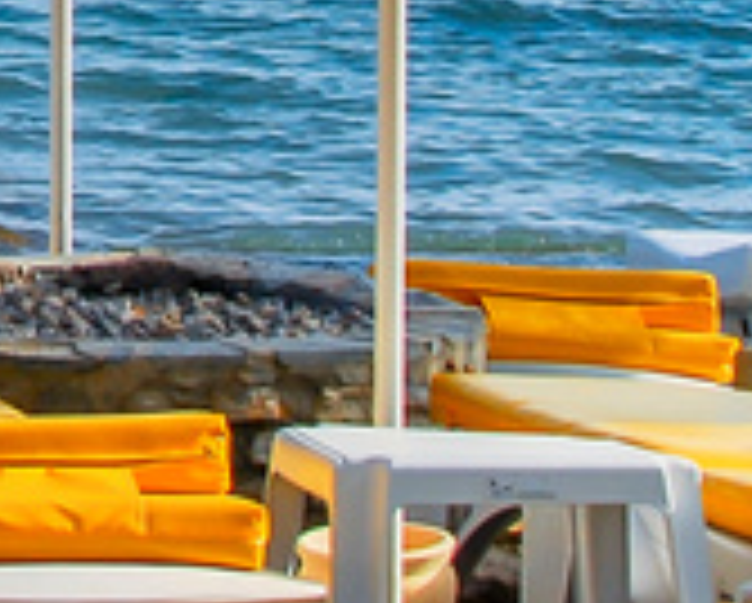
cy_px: -551
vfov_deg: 5.8
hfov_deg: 7.2
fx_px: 5811
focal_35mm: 261
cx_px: -601
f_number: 8
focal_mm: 31
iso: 100
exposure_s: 1/250
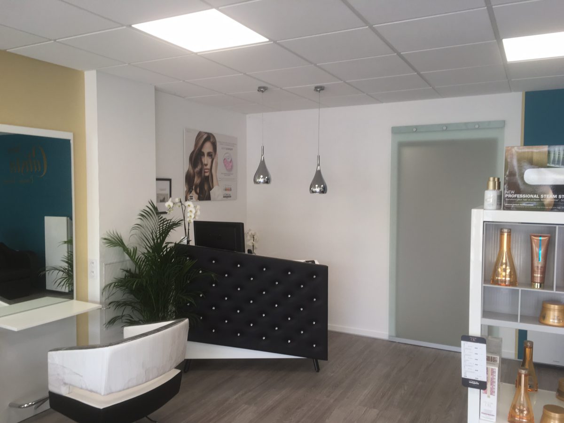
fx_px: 472
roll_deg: +0.4
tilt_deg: -4.5
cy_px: 212
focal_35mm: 29
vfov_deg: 48.2
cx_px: 282
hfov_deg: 61.7
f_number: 2.2
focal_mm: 4.15
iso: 25
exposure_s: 1/50
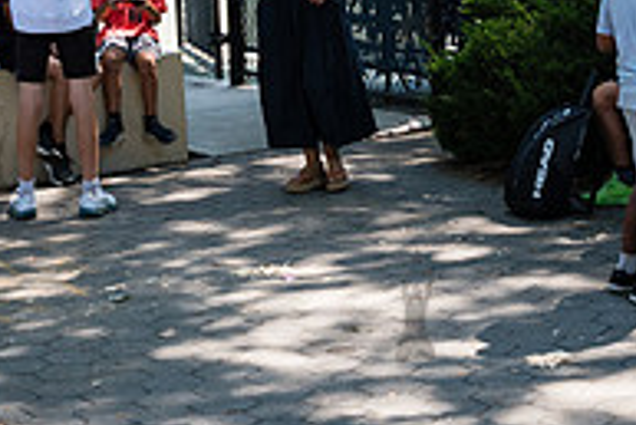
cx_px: 454
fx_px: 2122
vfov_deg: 11.4
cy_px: 56
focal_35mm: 120
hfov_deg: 17.0
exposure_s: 1/1000
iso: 500
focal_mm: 35
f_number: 4
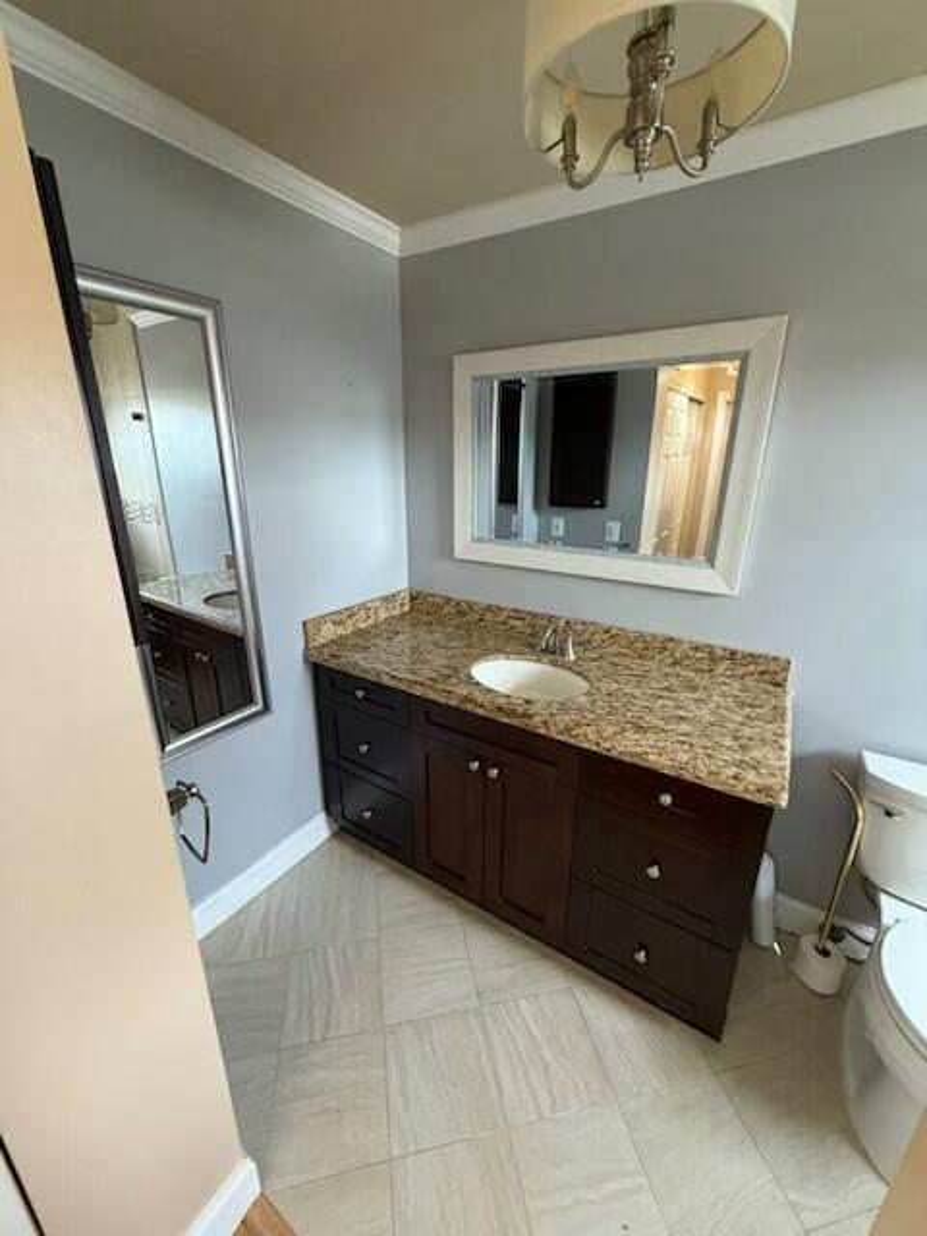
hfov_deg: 85.7
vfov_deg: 102.1
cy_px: 618
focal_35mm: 14
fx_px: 500
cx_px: 464
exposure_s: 1/60
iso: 400
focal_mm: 2.22
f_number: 2.2
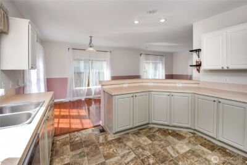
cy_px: 82
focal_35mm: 15
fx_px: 103
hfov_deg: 100.4
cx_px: 124
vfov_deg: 77.4
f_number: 5.6
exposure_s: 1/125
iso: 200
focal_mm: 10
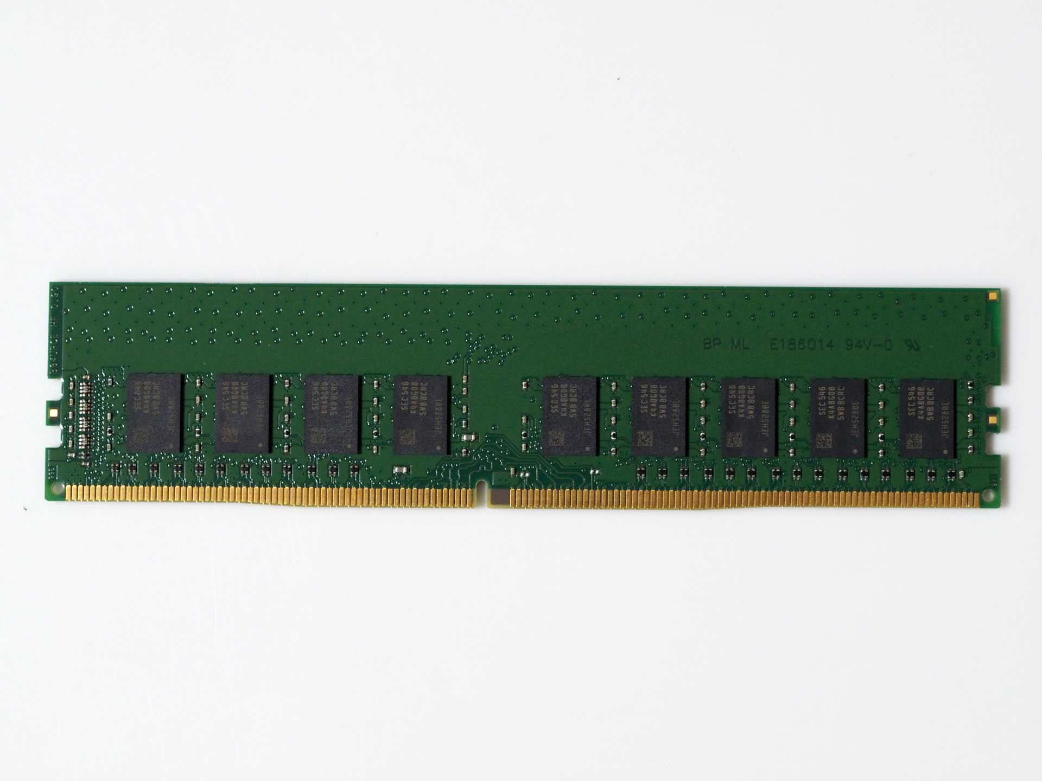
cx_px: 521
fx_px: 3612
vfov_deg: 12.3
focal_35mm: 120
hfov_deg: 16.4
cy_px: 390
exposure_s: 1/30
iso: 1600
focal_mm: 60
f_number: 5.6
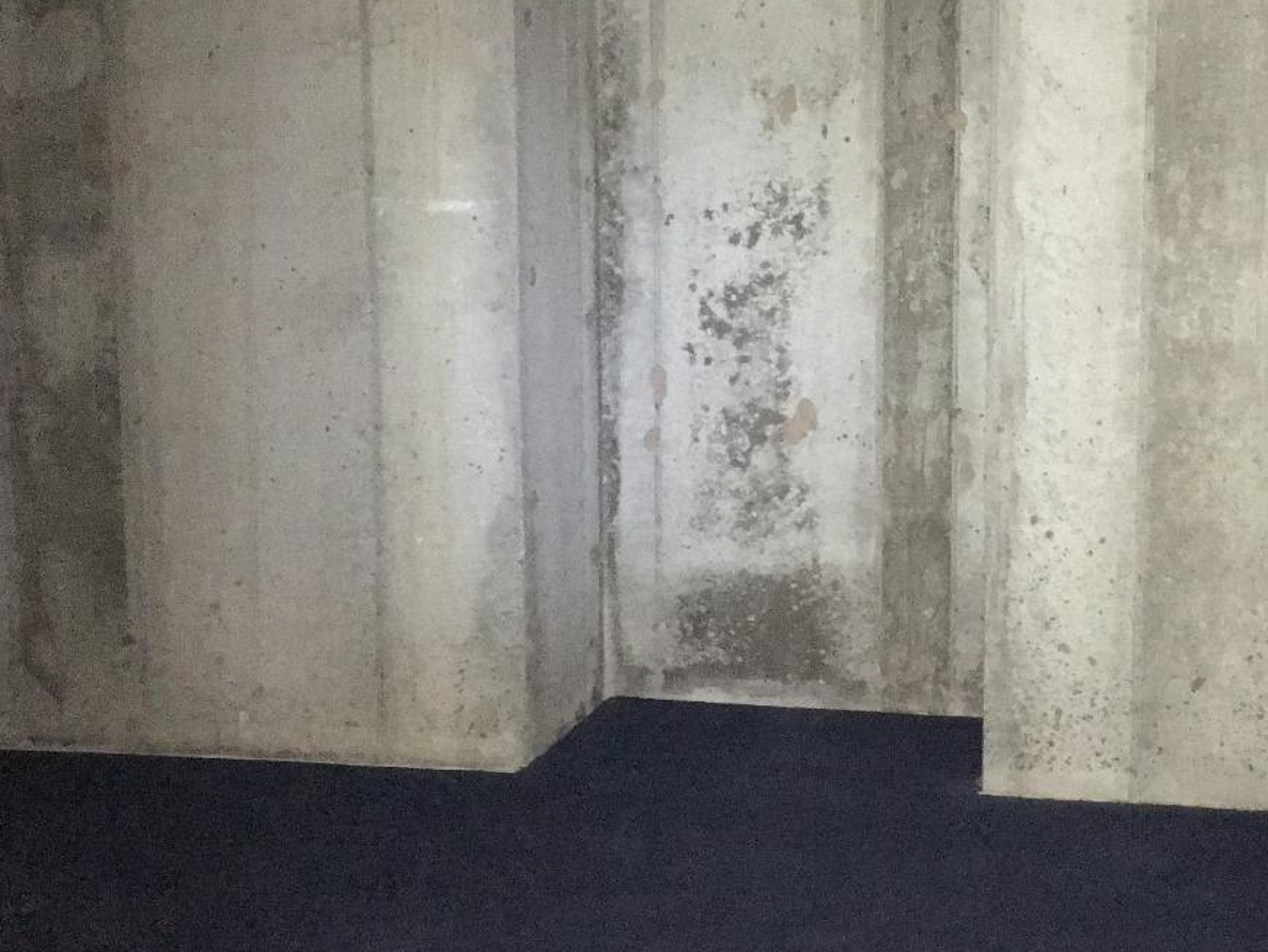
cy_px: 401
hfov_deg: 38.7
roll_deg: -0.4
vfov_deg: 30.2
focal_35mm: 48
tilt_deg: -5.1
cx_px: 944
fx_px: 1759
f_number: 2.2
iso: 1250
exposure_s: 1/16
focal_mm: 4.15
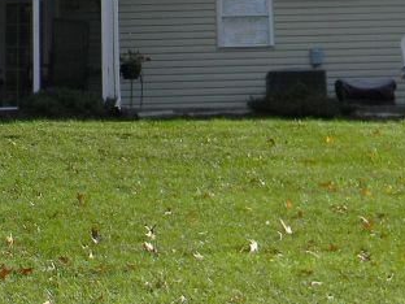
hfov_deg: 16.7
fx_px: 1381
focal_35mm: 118
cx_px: 204
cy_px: -134
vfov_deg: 12.0
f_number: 3.7
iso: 80
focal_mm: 6.4
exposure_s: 1/608
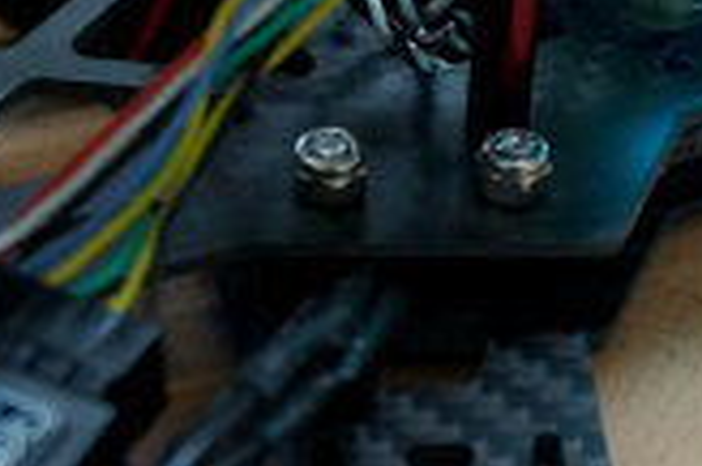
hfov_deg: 16.3
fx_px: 2435
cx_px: 509
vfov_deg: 10.9
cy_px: 160
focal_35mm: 125
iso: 2000
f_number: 4
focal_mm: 21
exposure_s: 1/160
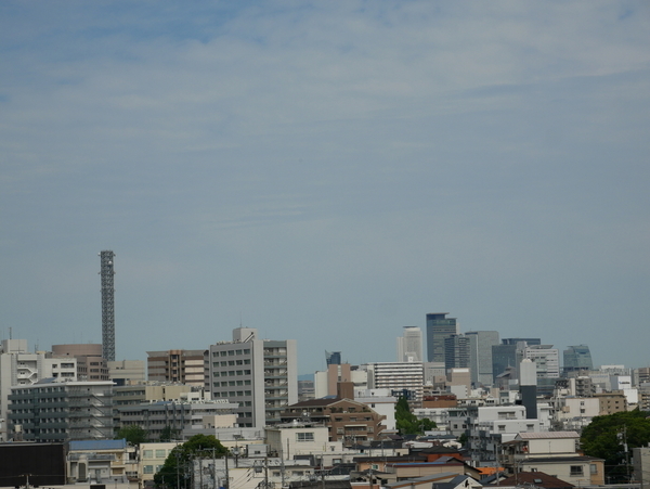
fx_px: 2255
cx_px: 325
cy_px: 244
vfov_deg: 12.4
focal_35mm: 120
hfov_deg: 16.4
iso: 200
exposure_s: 1/640
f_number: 10
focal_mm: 60
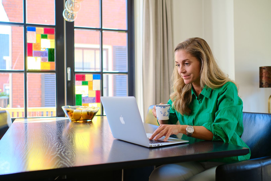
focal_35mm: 35
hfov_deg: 54.4
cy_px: 90
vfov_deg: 37.9
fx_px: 263
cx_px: 136
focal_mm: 23
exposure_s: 1/60
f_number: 2
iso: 400
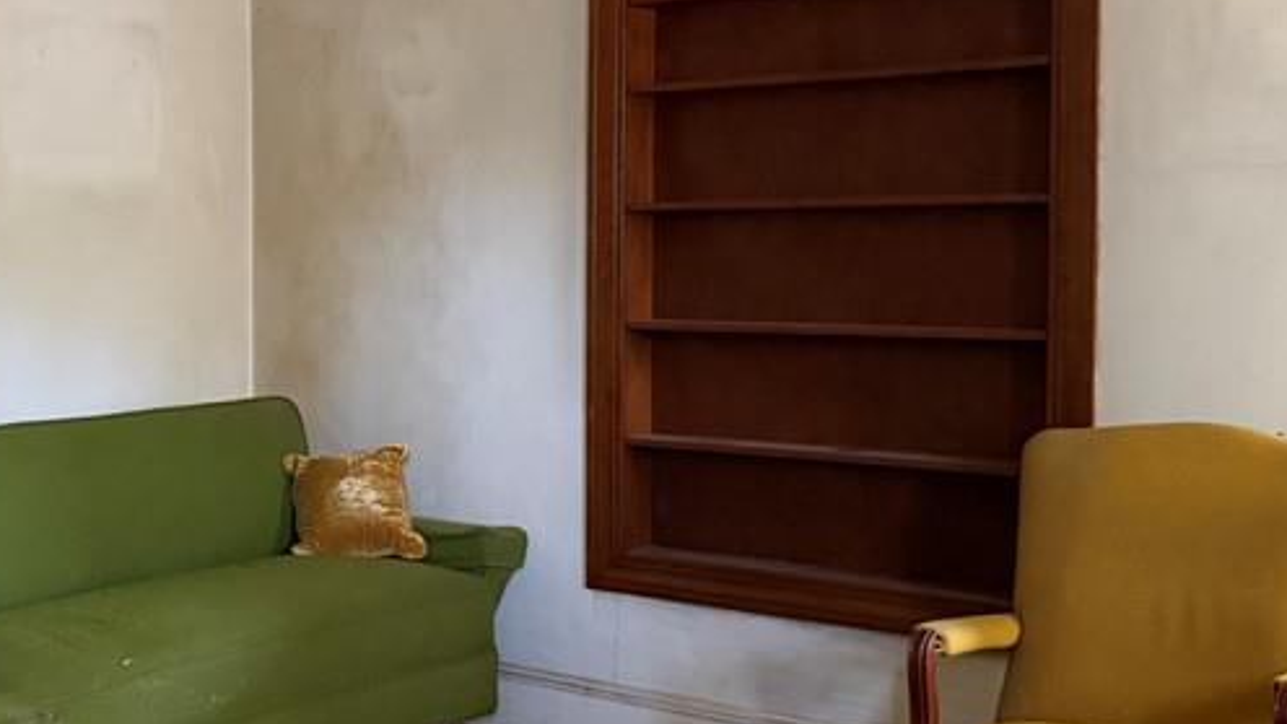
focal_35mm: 54
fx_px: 1843
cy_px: 319
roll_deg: +0.6
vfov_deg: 22.2
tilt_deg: -2.8
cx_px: 215
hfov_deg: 36.8
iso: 1000
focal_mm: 6.76
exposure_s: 1/40
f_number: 1.78
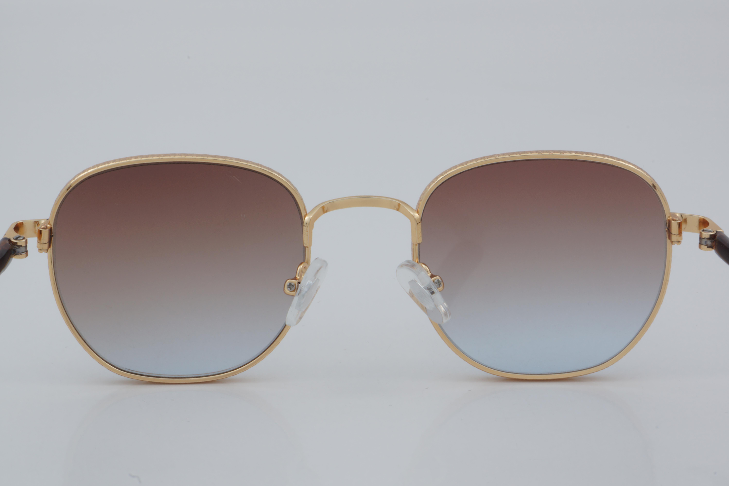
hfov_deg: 24.6
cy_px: 243
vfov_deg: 16.6
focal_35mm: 82
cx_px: 364
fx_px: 1670
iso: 100
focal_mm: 55
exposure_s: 1/4
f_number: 32
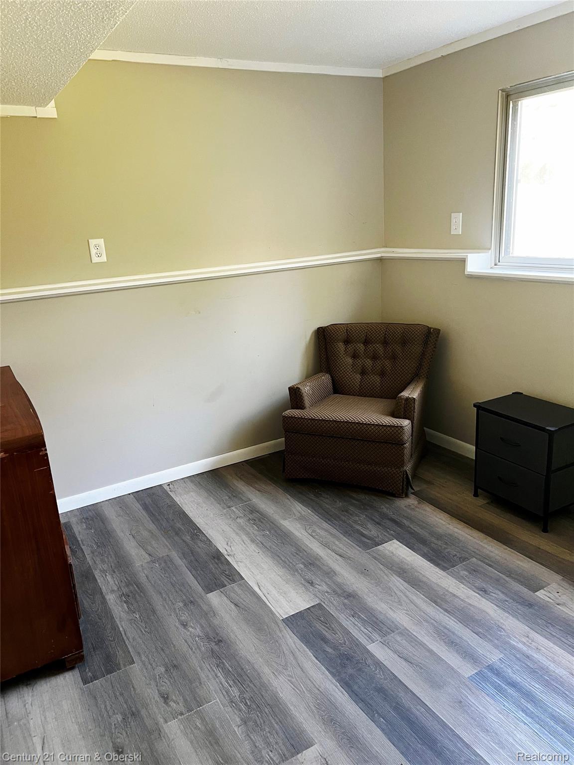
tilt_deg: -15.6
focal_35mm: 26
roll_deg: +3.8
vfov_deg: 67.3
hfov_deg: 53.1
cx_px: 287
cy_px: 382
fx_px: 575
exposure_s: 1/60.2
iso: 200
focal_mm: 5.7
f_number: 1.5
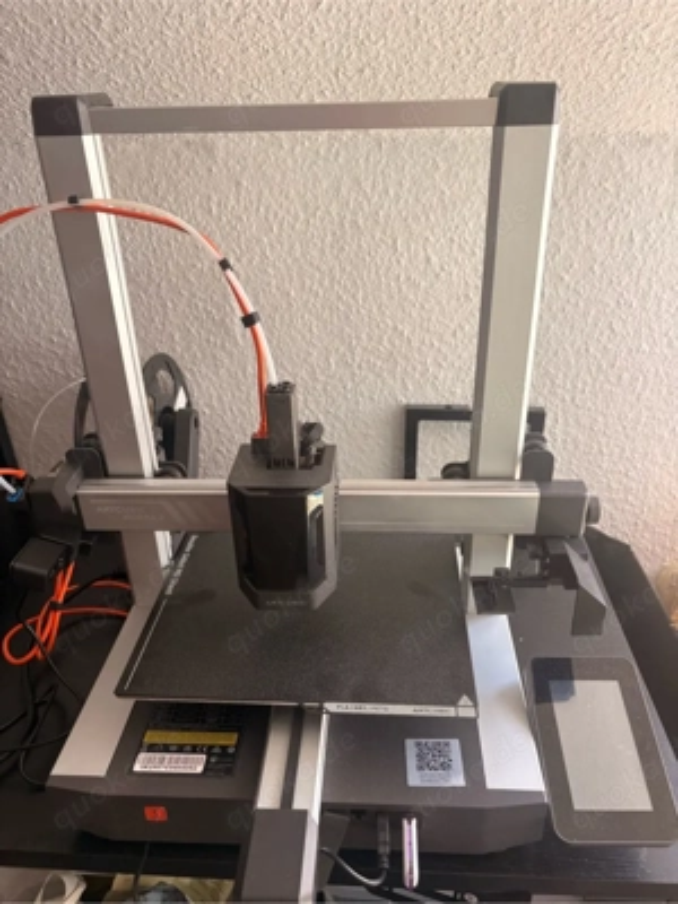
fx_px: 679
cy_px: 452
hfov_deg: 53.1
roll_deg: +2.0
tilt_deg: -27.1
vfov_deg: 67.3
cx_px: 339
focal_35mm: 26
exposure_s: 1/122
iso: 100
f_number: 1.6
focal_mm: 5.96
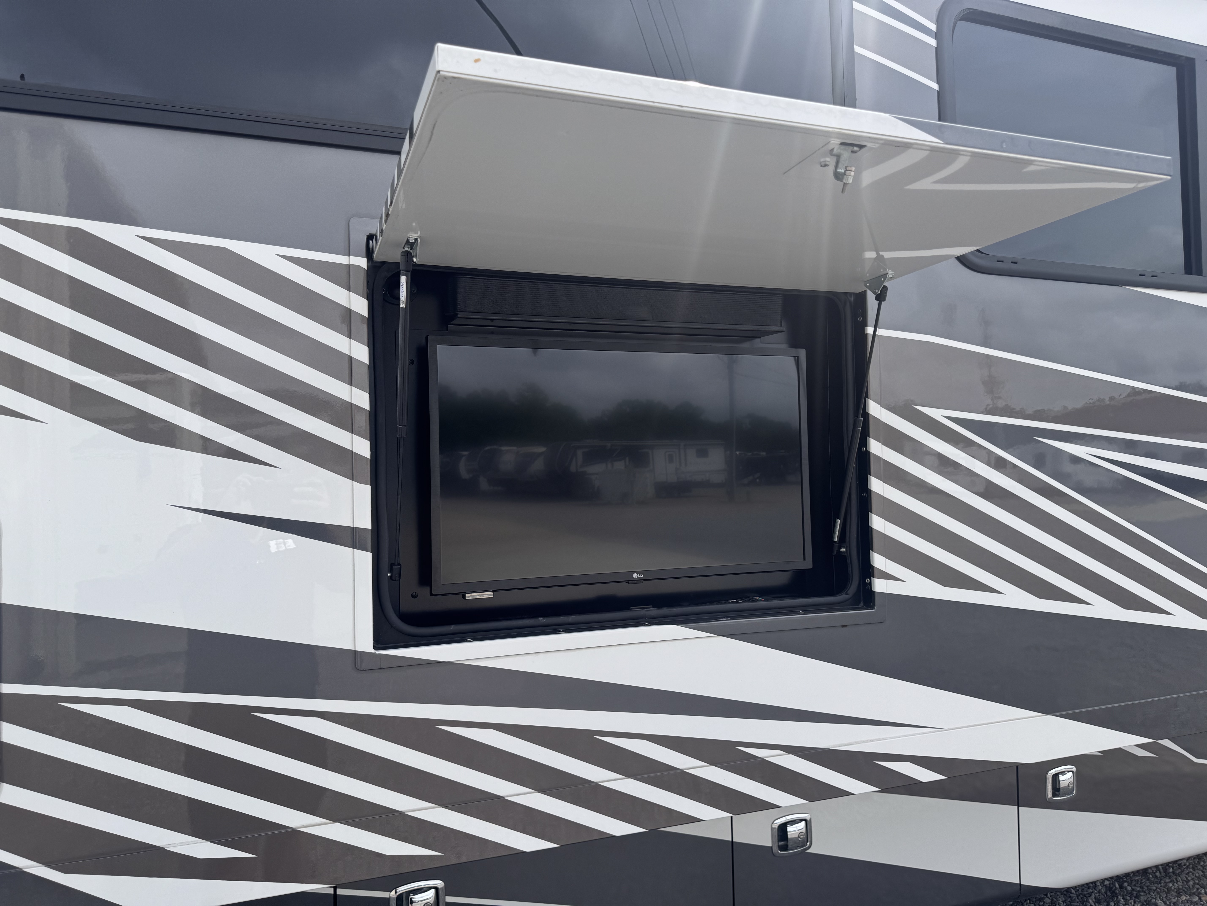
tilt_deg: +2.1
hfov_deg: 71.6
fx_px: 837
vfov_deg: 56.8
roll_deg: +3.3
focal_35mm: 24
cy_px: 453
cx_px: 604
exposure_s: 1/2833
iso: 80
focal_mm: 6.76
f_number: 1.78
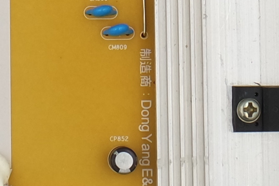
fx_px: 2132
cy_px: -147
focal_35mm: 275
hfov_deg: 7.5
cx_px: 70
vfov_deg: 4.9
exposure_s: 1/125
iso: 160
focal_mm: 15
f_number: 5.6
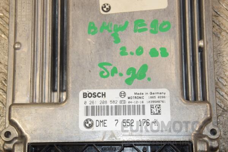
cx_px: 114
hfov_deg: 21.9
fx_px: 589
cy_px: 76
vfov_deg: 14.7
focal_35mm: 93
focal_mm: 62
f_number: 9
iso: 800
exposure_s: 1/200
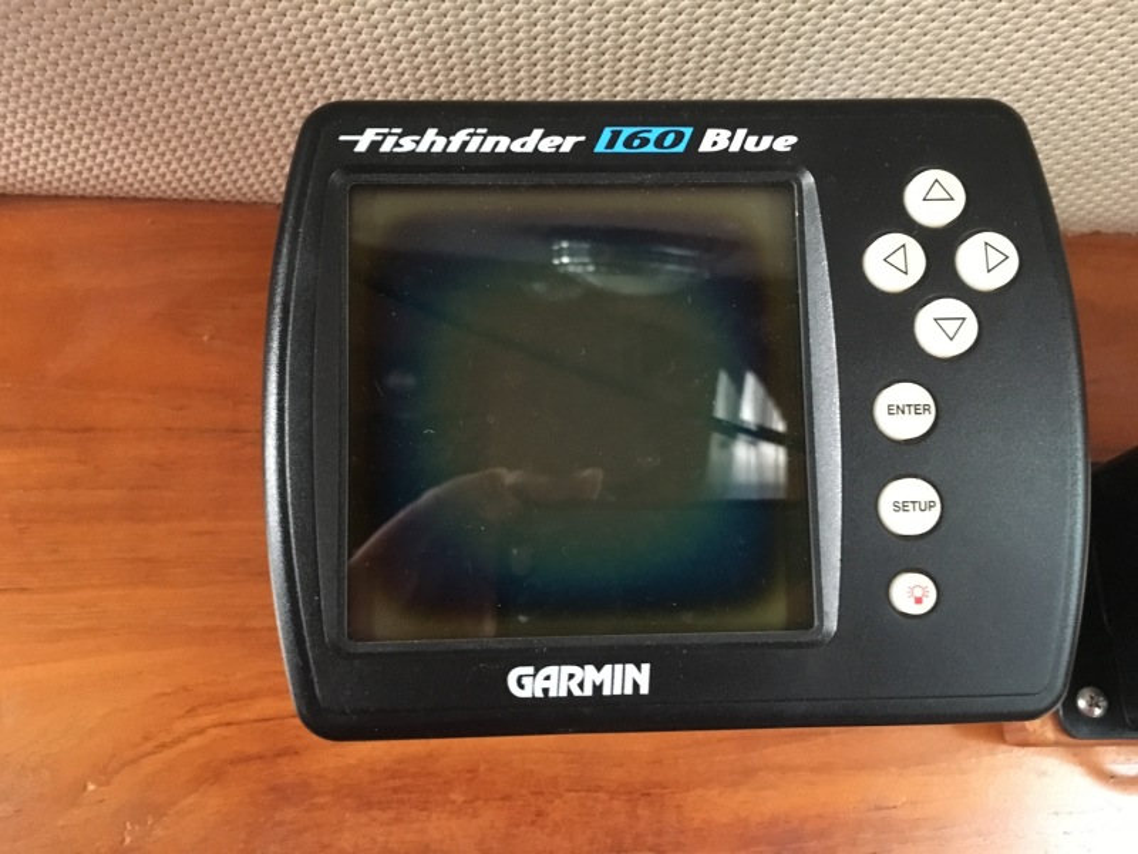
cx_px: 569
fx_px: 953
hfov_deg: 61.7
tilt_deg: +20.6
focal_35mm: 29
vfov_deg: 48.2
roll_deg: +1.7
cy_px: 427
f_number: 2.2
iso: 320
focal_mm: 4.15
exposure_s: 1/15
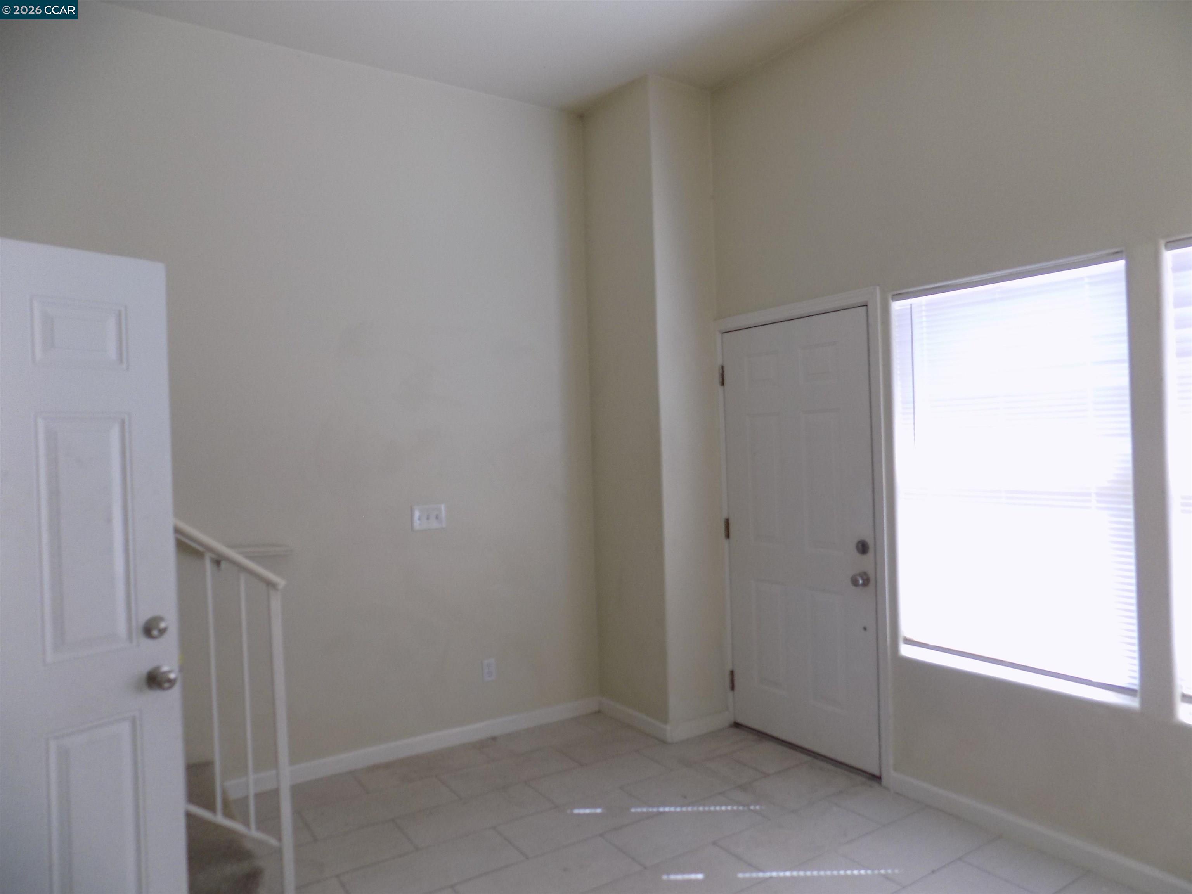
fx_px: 792
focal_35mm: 23
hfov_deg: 73.9
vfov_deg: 58.9
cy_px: 447
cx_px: 596
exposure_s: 1/30
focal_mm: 4
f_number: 3.1
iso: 100
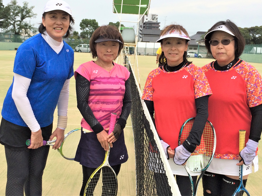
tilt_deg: -7.2
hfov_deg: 60.0
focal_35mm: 30
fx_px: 227
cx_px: 133
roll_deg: -3.0
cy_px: 96
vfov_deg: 46.8
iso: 32
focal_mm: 4.15
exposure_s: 1/2053
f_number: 2.2
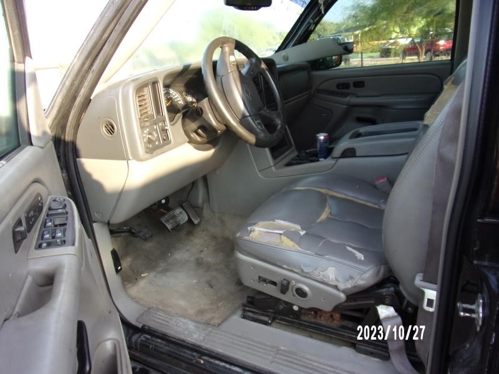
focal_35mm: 24
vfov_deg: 56.8
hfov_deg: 71.6
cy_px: 187
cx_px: 250
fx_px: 346
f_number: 3.3
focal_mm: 4.3
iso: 80
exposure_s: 1/70
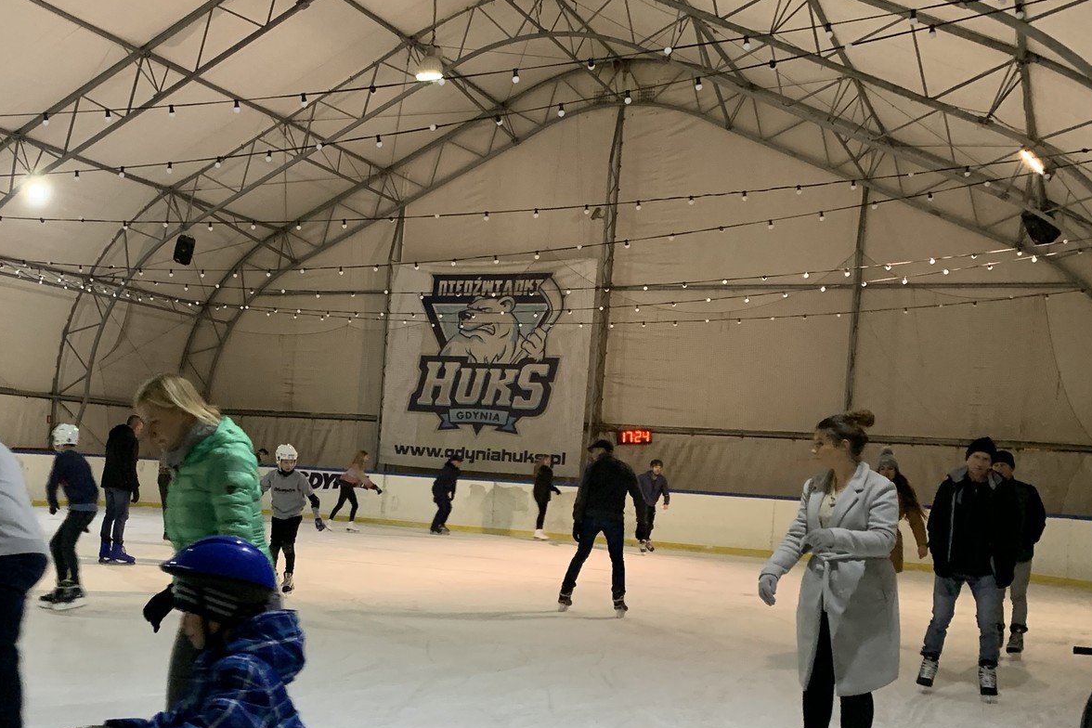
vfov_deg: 28.9
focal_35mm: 46
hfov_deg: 41.4
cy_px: 514
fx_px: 1395
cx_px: 266
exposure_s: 1/50
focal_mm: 4.25
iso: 250
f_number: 1.8
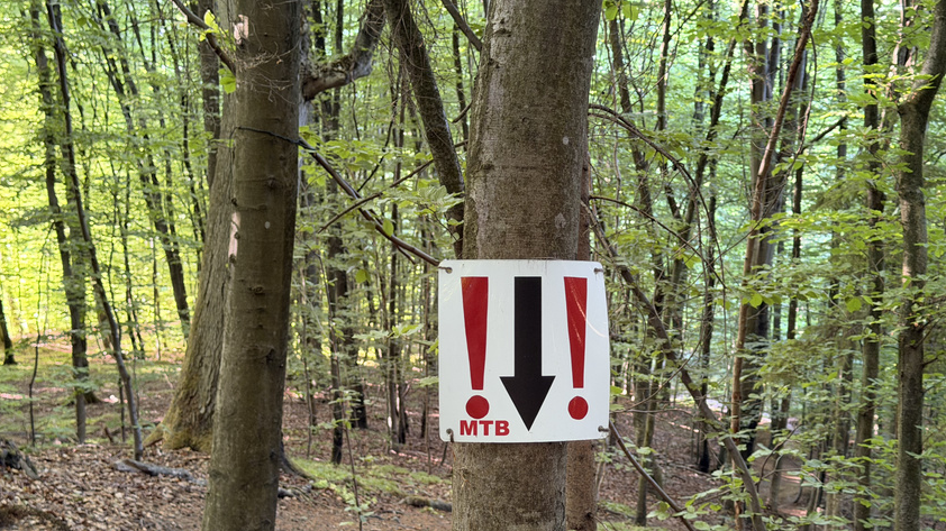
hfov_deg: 39.2
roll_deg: +0.5
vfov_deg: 22.5
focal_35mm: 53
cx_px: 474
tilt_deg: -8.9
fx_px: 1329
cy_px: 356
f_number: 1.78
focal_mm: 6.76
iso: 500
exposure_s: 1/40
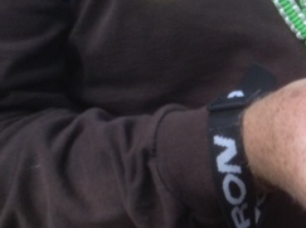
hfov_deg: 21.0
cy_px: 64
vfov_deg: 16.8
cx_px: 369
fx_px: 767
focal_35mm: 87
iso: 32
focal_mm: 3.3
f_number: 2.4
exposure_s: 1/40
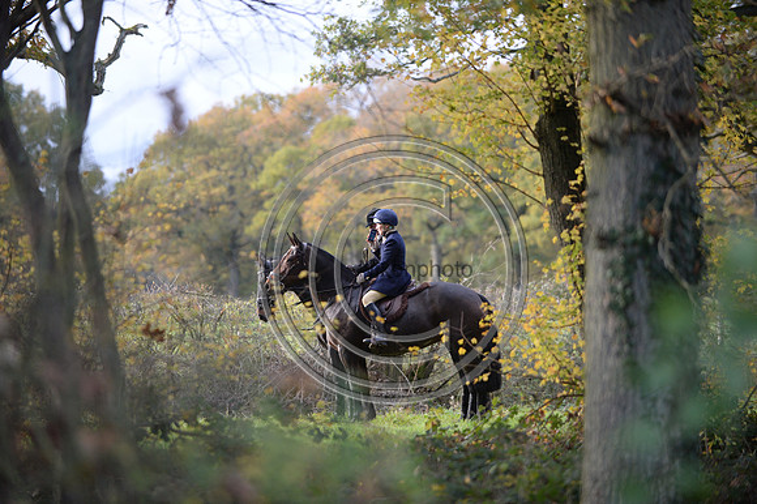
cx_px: 378
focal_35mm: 180
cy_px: 252
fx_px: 3783
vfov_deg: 7.6
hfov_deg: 11.4
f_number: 2.8
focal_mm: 180
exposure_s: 1/1000
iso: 800
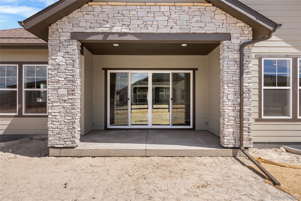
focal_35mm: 24
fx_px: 196
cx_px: 150
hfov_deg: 74.9
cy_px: 100
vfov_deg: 54.1
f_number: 8
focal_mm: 23.5
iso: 200
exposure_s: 1/640
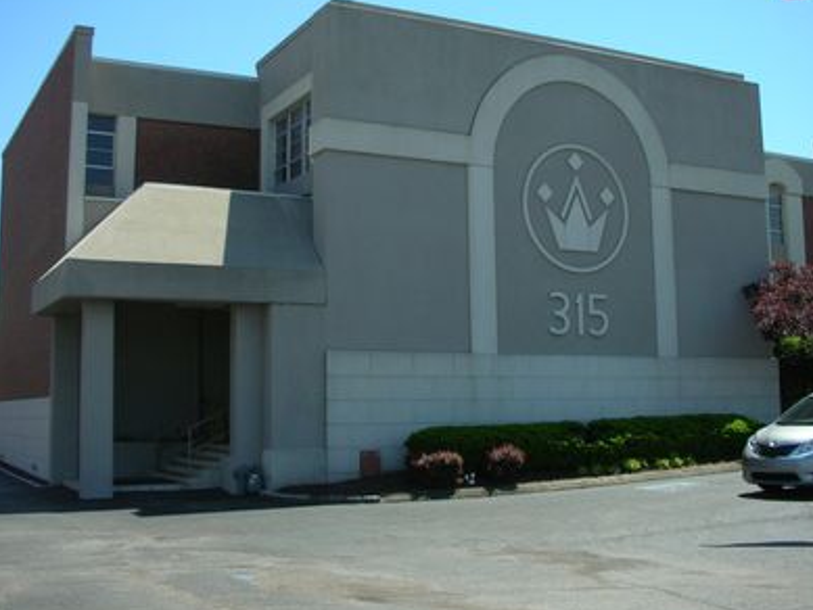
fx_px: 1057
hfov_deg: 42.1
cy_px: 260
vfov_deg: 32.1
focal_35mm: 45
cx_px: 418
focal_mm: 5.8
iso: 50
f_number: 8.5
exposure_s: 1/109
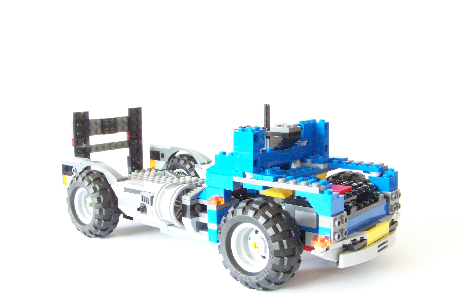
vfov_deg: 33.4
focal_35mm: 40
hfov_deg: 48.5
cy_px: 166
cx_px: 228
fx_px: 513
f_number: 6.3
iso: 400
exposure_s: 1/15
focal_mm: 6.3
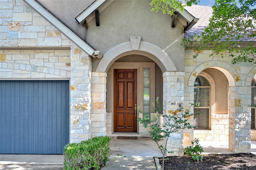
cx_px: 128
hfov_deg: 60.3
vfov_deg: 42.3
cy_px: 85
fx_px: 220
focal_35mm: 31
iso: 250
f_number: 4
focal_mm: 31
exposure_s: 1/160
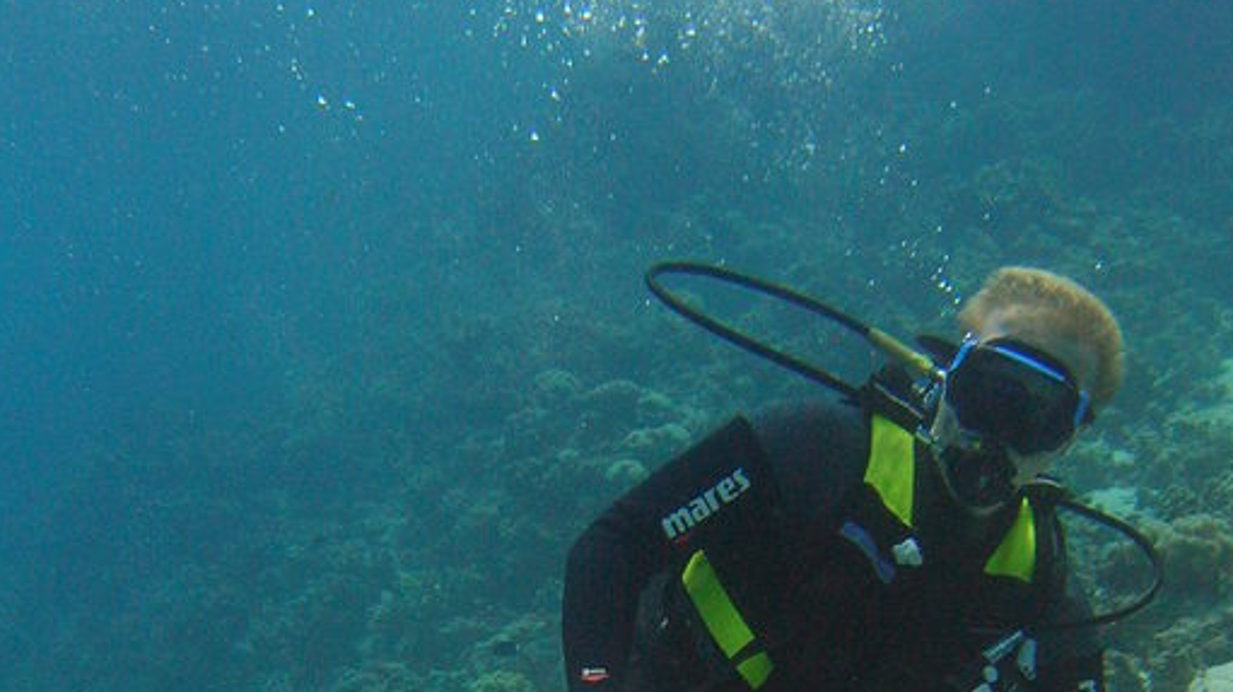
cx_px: 660
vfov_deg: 19.4
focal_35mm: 58
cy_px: 854
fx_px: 1896
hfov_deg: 36.0
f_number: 4.9
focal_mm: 5.7
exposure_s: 1/183
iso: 50
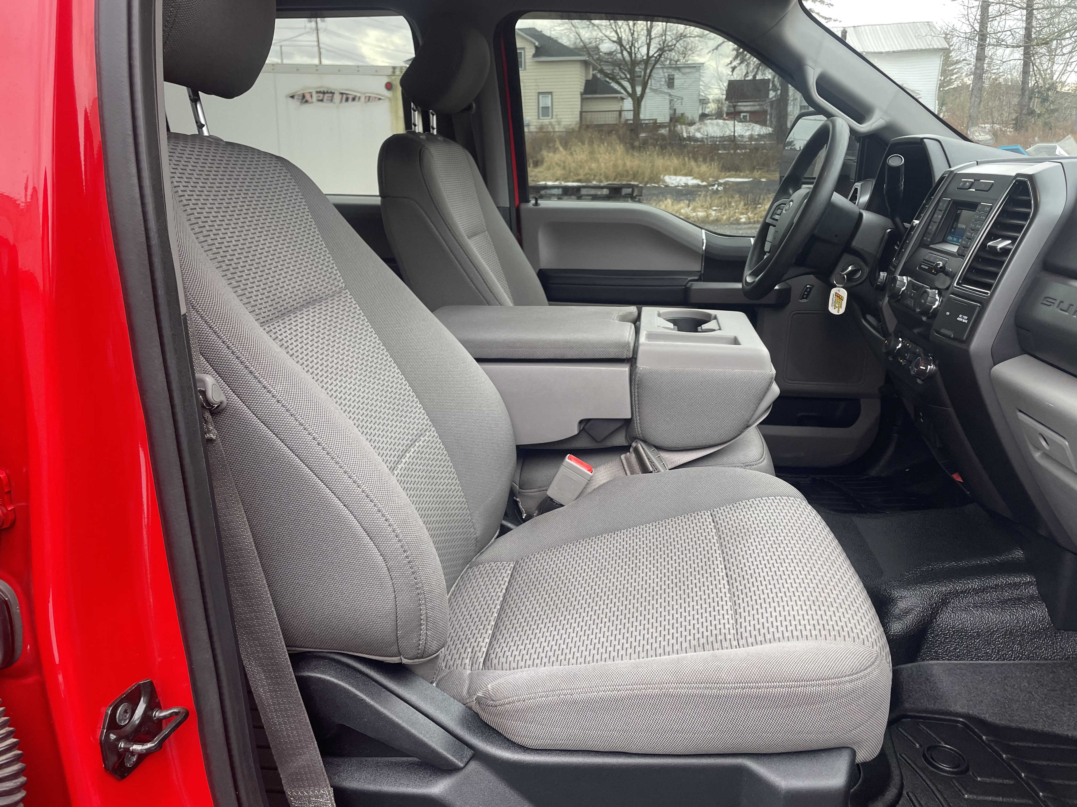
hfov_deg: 67.3
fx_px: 809
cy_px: 404
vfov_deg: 53.1
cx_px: 538
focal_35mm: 26
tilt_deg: -17.9
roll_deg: +1.4
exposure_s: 1/121
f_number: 1.6
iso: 100
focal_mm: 4.2
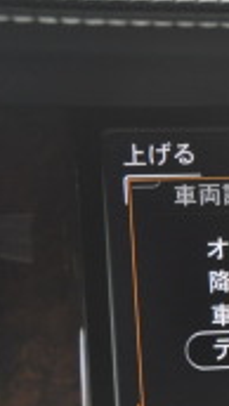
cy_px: 316
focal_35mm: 164
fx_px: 1767
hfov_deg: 7.3
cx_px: 380
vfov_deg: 13.1
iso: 800
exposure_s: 1/80
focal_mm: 34
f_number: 5.6
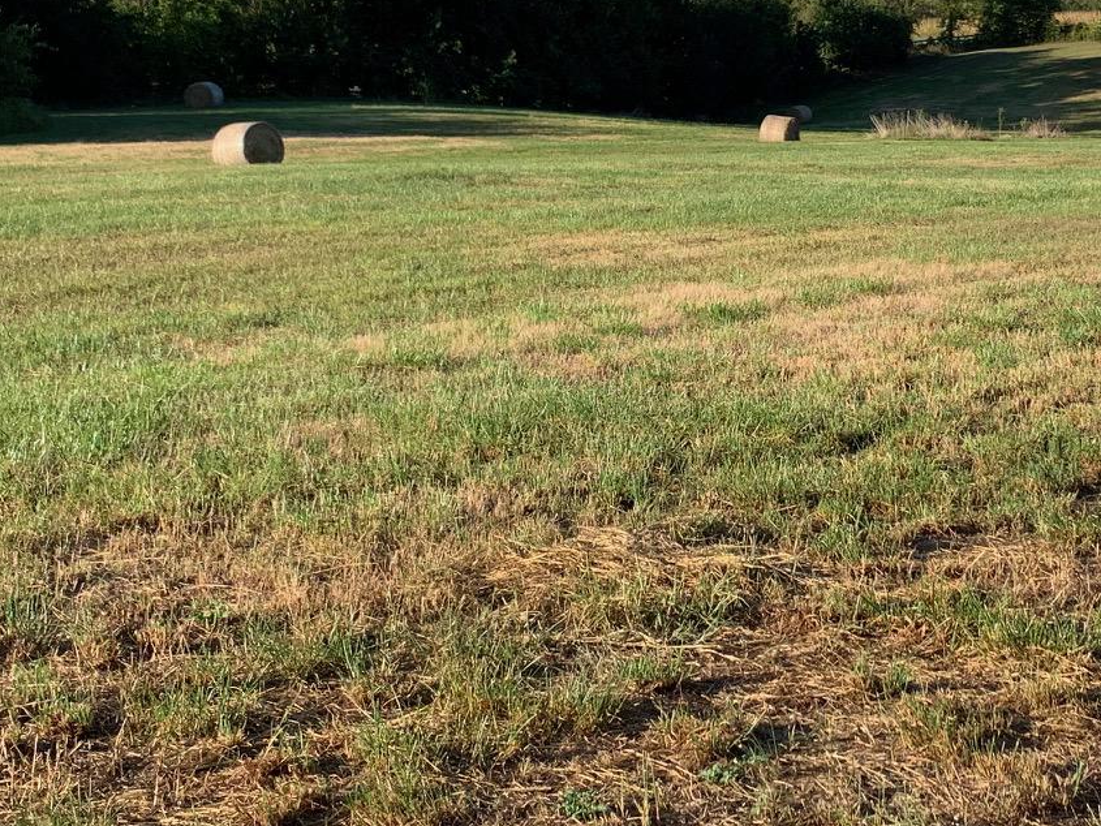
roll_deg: +1.2
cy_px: 352
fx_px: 1972
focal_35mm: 62
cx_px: 913
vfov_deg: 23.6
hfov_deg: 30.3
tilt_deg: -6.4
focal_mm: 4.25
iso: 25
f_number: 1.8
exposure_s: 1/1332
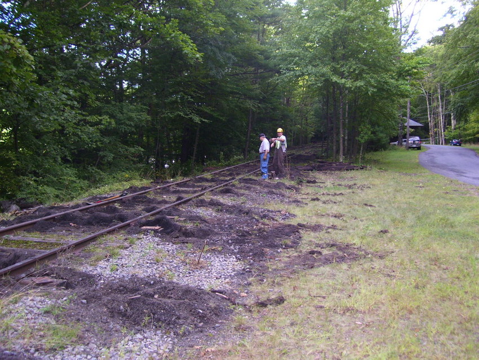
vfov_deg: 38.7
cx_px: 240
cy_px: 180
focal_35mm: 37
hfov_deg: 50.1
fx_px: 512
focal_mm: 6
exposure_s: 1/60
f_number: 2.7
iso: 125
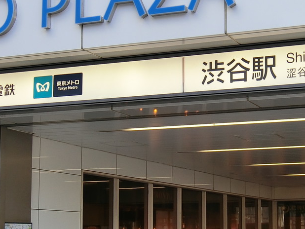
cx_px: 199
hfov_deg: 22.2
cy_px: 186
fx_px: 776
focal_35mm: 88
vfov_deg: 16.7
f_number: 3.4
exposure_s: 1/125
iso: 80
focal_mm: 7.2
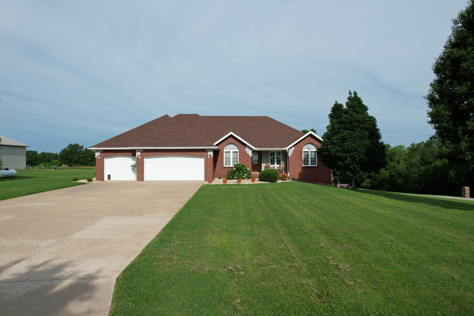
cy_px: 158
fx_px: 290
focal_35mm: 22
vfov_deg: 57.2
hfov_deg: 78.6
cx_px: 237
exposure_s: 1/2500
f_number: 2.8
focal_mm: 8.38
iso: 100
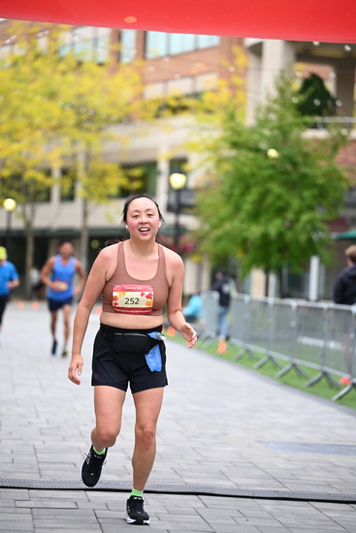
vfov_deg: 17.1
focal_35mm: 120
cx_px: 178
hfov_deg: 11.4
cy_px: 266
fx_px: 1779
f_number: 2.8
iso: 640
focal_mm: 120
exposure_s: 1/1600
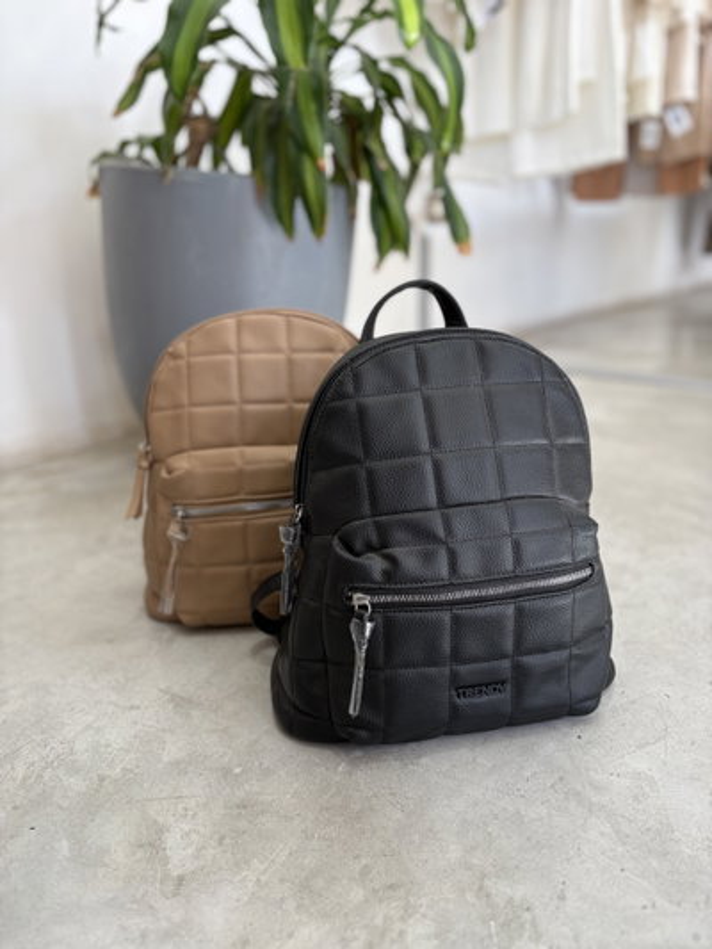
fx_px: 713
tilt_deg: -19.3
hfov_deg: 53.1
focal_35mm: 26
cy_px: 474
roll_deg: +2.4
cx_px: 356
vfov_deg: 67.3
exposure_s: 1/122
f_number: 1.6
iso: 100
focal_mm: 5.96
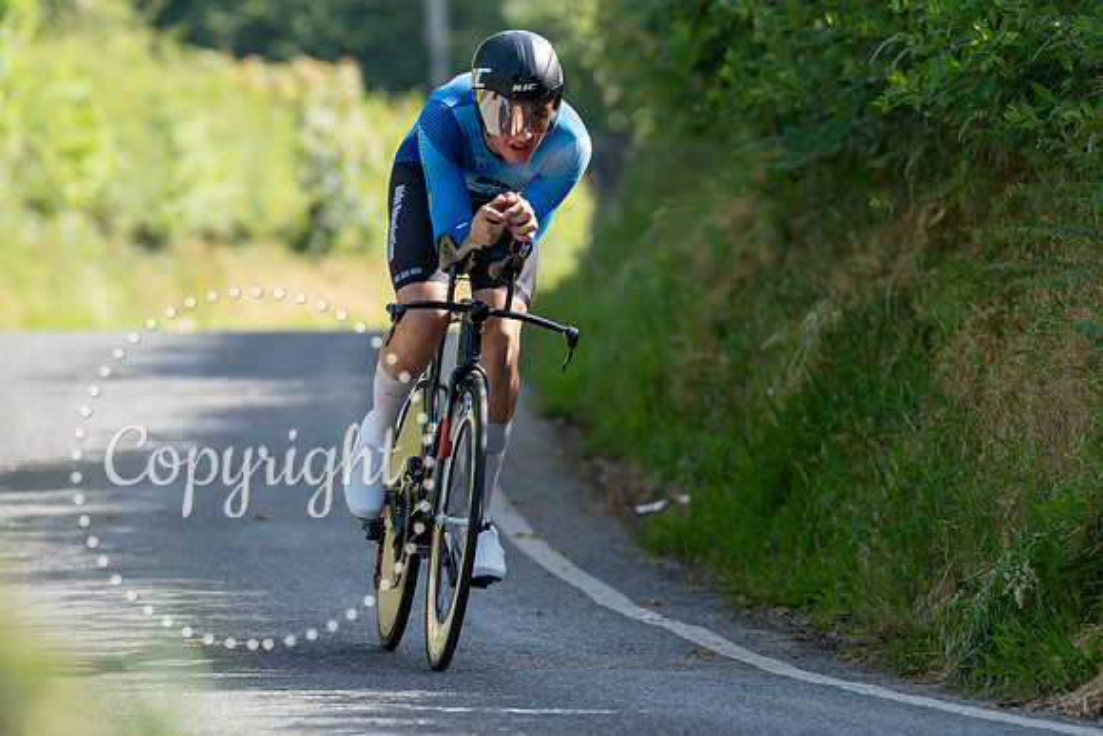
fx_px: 11890
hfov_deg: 5.3
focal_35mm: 388
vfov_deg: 3.5
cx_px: 476
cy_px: 348
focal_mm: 200
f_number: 3.5
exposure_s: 1/1000
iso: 250
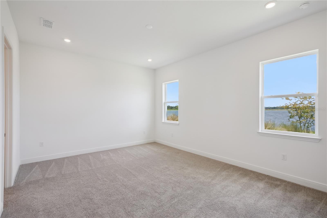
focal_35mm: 16
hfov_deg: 96.7
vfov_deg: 73.8
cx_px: 164
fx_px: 145
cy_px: 109
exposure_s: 1/50
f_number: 9
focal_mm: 16
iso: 250
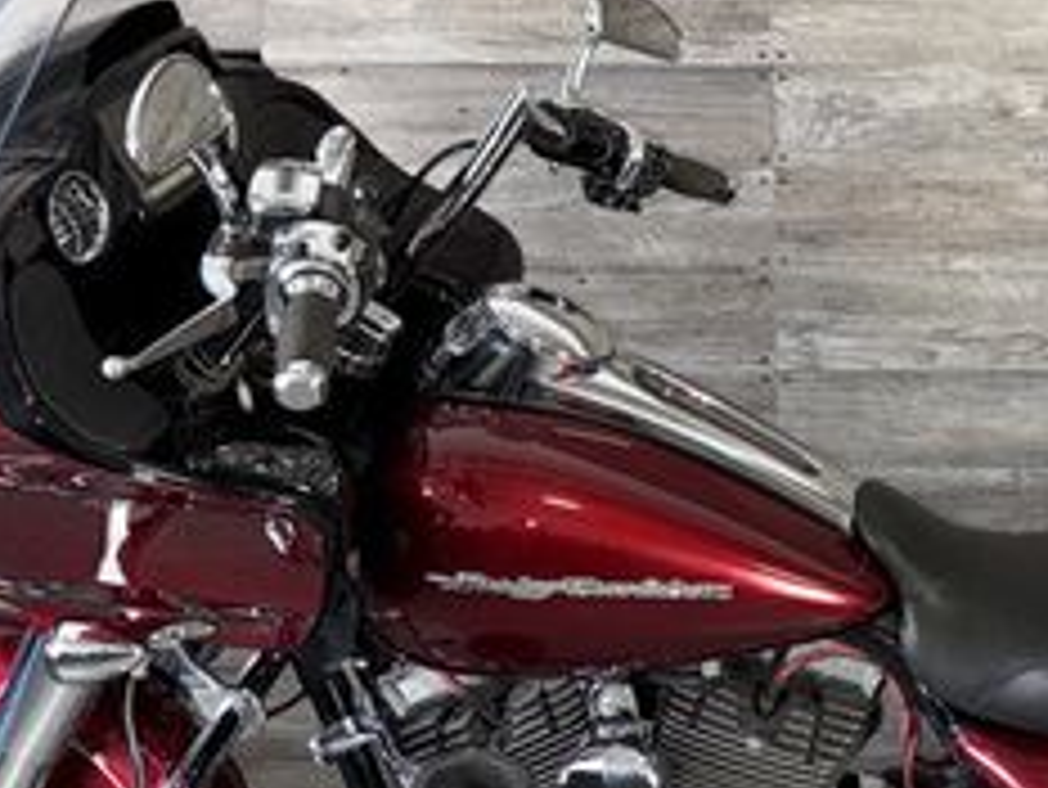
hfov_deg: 28.0
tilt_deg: -8.0
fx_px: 1999
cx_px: 990
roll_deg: -0.2
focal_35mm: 66
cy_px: 356
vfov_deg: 22.3
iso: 64
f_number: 1.78
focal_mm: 6.76
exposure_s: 1/30
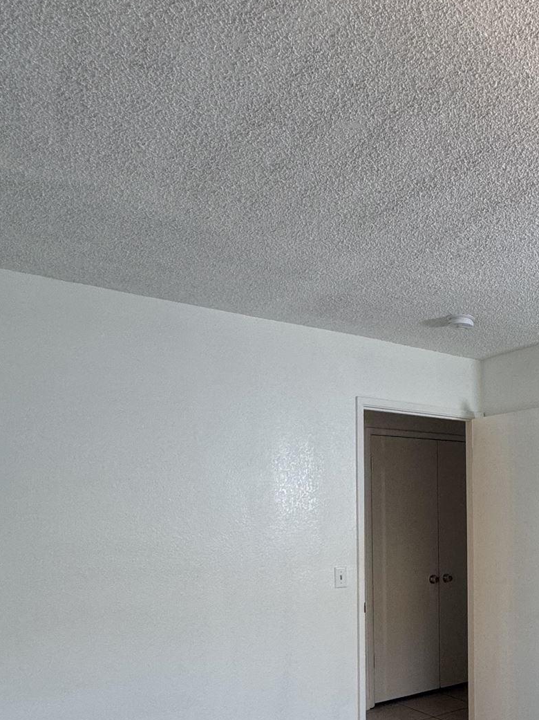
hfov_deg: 41.4
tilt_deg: -1.2
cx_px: 496
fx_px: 644
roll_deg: +1.2
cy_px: 524
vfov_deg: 56.0
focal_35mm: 31
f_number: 2.2
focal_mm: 2.22
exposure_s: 1/120
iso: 125
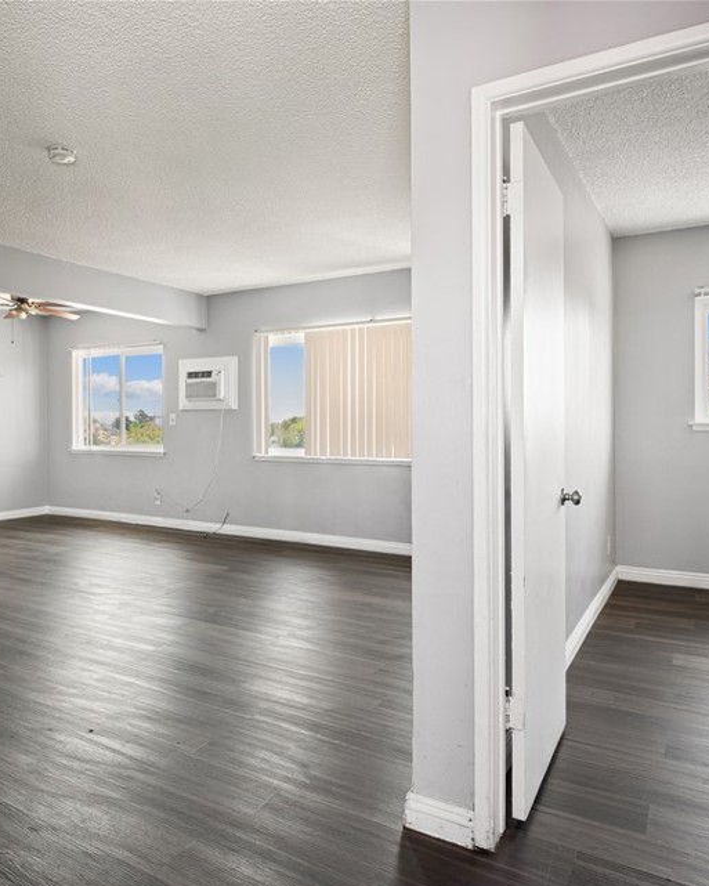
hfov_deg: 57.4
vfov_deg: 70.2
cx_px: 231
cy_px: 471
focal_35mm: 24
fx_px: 629
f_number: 8
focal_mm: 16
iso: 640
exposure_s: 1/10
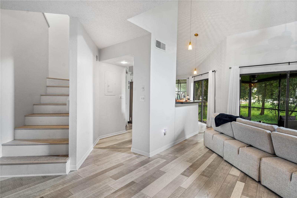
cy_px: 99
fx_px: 148
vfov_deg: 67.4
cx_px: 148
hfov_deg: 90.0
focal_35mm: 18
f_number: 6.7
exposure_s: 1/90
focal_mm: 18
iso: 1000
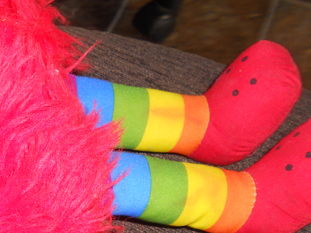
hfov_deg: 22.4
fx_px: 719
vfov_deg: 17.9
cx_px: -69
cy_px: 243
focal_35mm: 80
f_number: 3.5
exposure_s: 1/25
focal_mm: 5.8
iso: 80
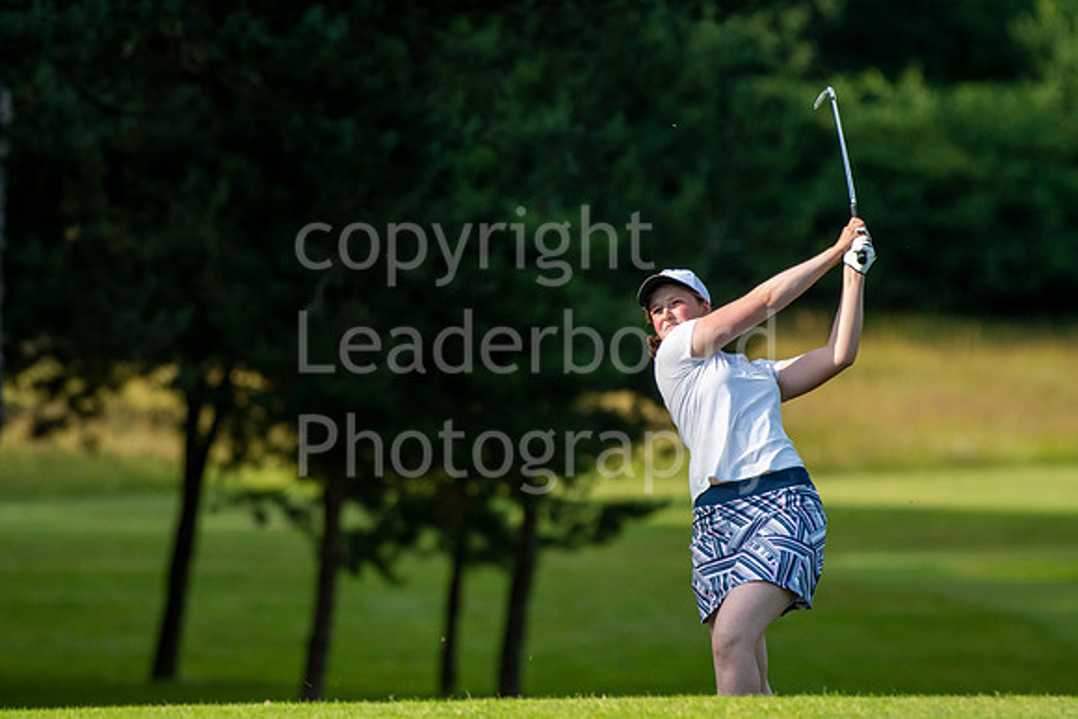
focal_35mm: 585
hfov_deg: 3.5
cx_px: 539
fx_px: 17521
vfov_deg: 2.4
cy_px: 360
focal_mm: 390
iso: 400
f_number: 5.6
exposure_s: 1/1250
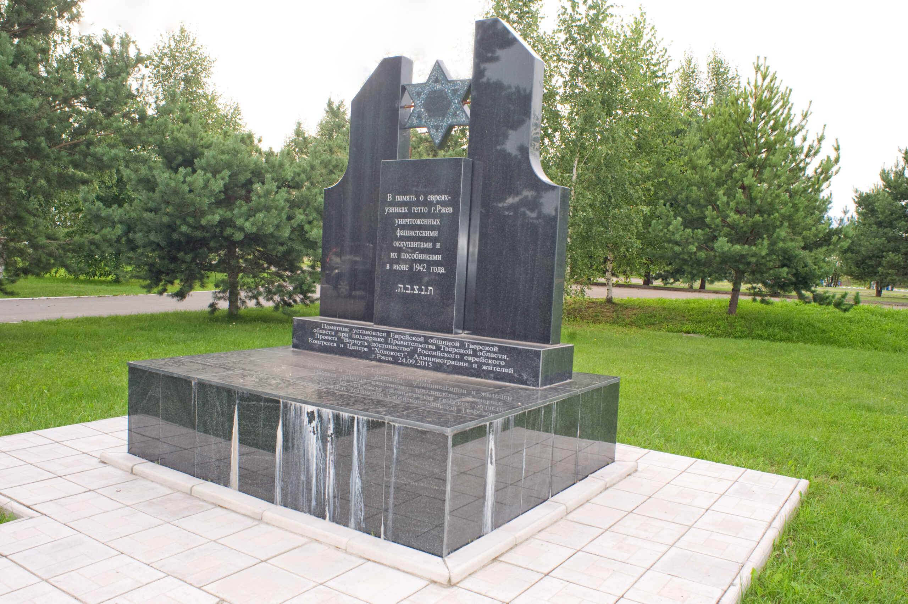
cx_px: 454
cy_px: 302
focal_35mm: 35
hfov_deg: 54.5
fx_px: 882
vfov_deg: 37.8
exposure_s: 1/80
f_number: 2
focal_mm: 35
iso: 320
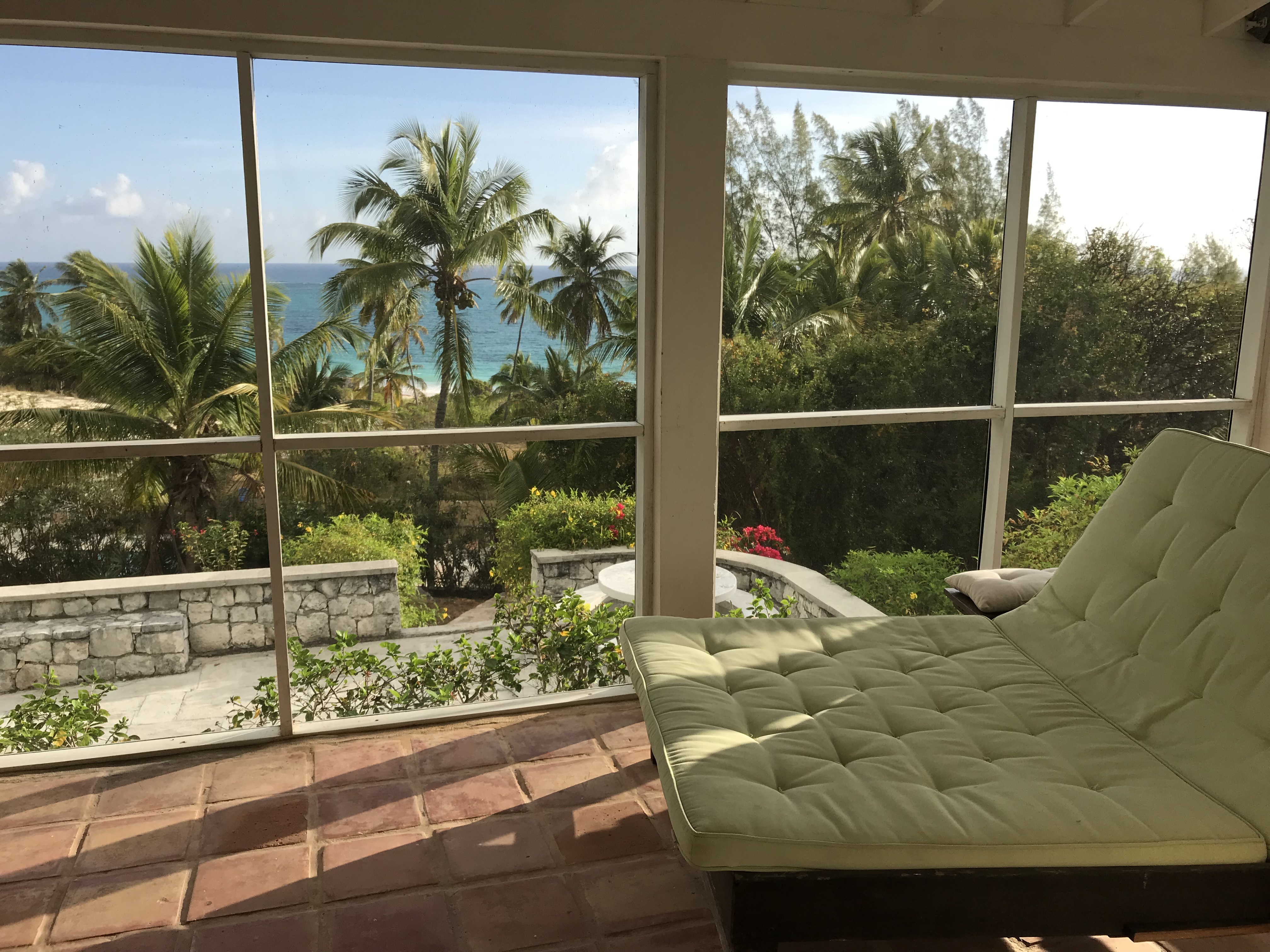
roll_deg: -1.1
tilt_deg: -11.3
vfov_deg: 49.7
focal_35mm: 28
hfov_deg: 63.4
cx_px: 635
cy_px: 476
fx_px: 1027
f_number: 1.8
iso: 20
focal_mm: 3.99
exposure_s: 1/1053
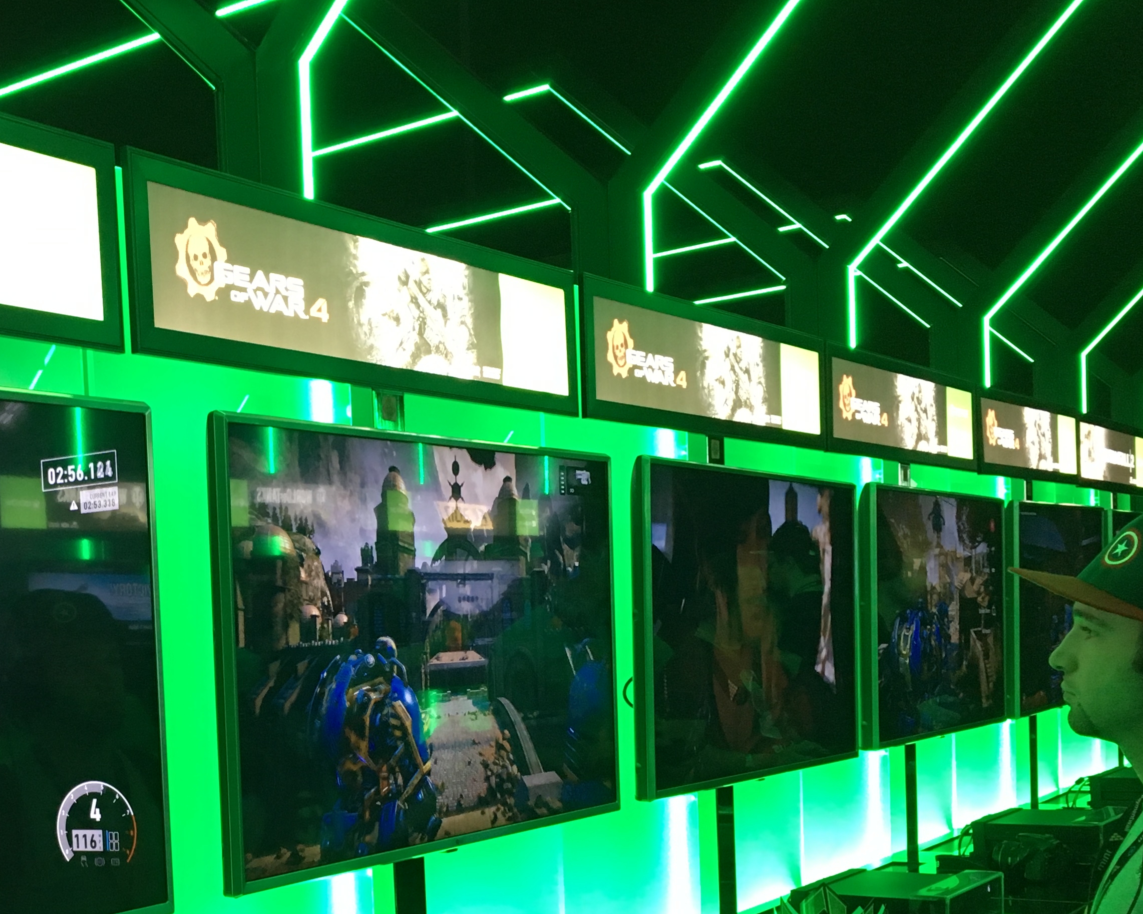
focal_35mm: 50
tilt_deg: -3.9
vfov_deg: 29.6
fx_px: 1691
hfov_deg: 35.9
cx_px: 196
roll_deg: +2.6
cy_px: 729
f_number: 2.2
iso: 160
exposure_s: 1/33
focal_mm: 4.15
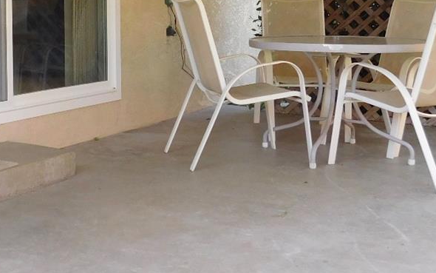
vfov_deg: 20.6
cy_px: 41
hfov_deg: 31.5
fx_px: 737
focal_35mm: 62
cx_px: 47
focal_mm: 4
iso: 125
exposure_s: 1/100
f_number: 3
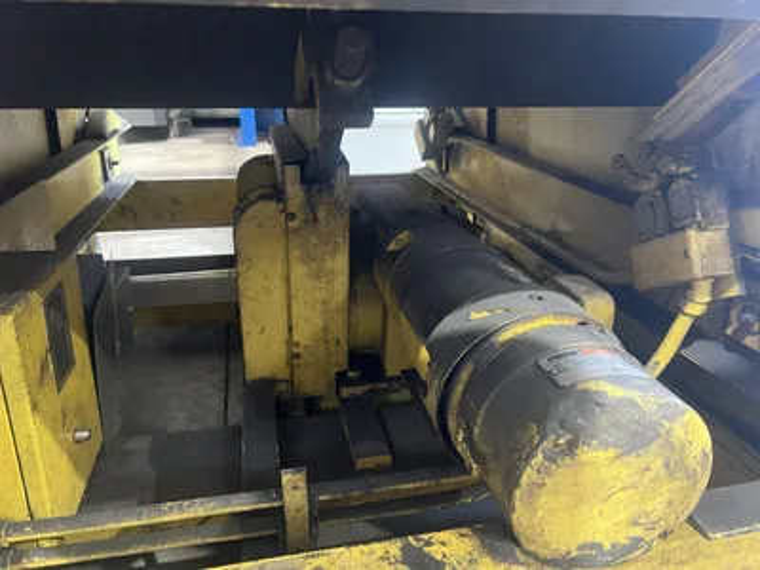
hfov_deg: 67.3
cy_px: 285
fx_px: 571
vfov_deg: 53.1
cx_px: 380
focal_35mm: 26
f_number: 1.5
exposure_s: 1/40
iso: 500
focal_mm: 5.7
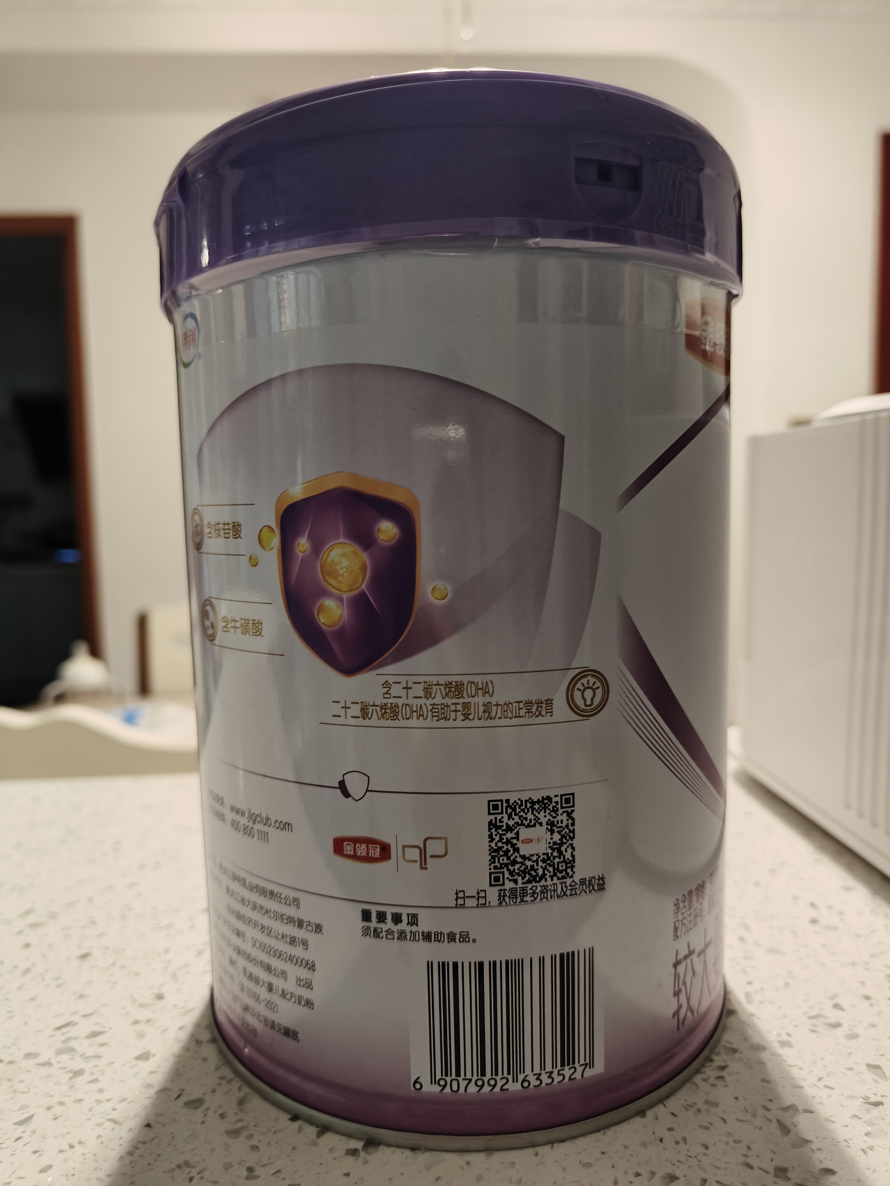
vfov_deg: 71.6
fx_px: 823
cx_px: 445
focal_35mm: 24
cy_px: 593
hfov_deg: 56.8
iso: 400
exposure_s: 1/25
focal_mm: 5.59
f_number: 1.8
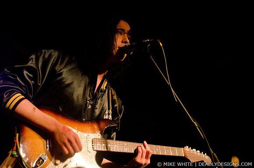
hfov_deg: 37.9
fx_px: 370
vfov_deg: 25.6
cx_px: 127
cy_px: 84
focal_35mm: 52
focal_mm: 35
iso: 2000
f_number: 3.8
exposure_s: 1/200
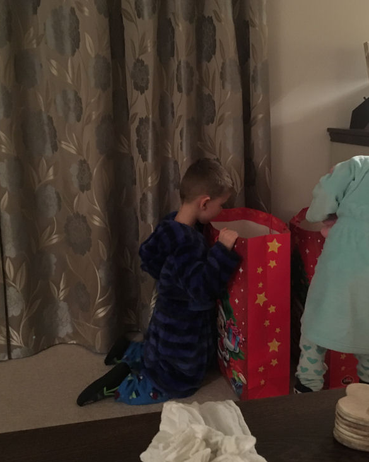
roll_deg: -0.7
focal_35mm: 39
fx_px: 533
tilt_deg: -12.3
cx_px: 223
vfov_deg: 46.9
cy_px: 228
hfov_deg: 38.0
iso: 500
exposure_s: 1/17
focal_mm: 4.15
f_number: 2.2
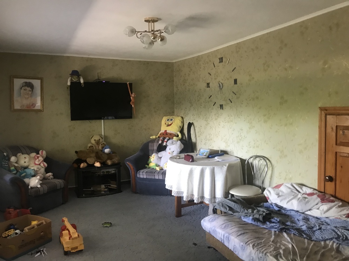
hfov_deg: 63.4
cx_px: 174
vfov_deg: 49.7
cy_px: 130
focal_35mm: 28
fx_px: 282
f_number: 1.8
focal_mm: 3.99
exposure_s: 1/16
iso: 64
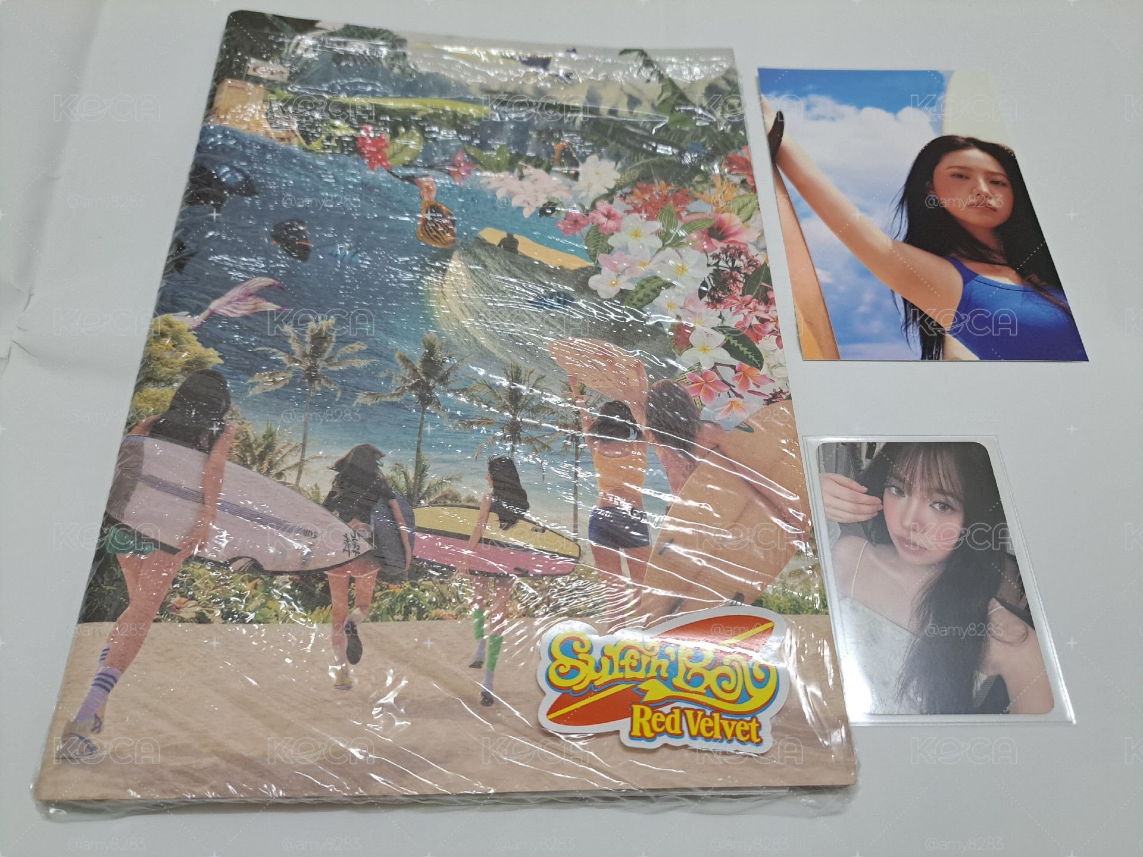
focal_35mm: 24
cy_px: 428
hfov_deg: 71.6
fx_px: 792
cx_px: 572
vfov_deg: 56.8
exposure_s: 1/40
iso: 250
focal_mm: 5.23
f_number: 1.8
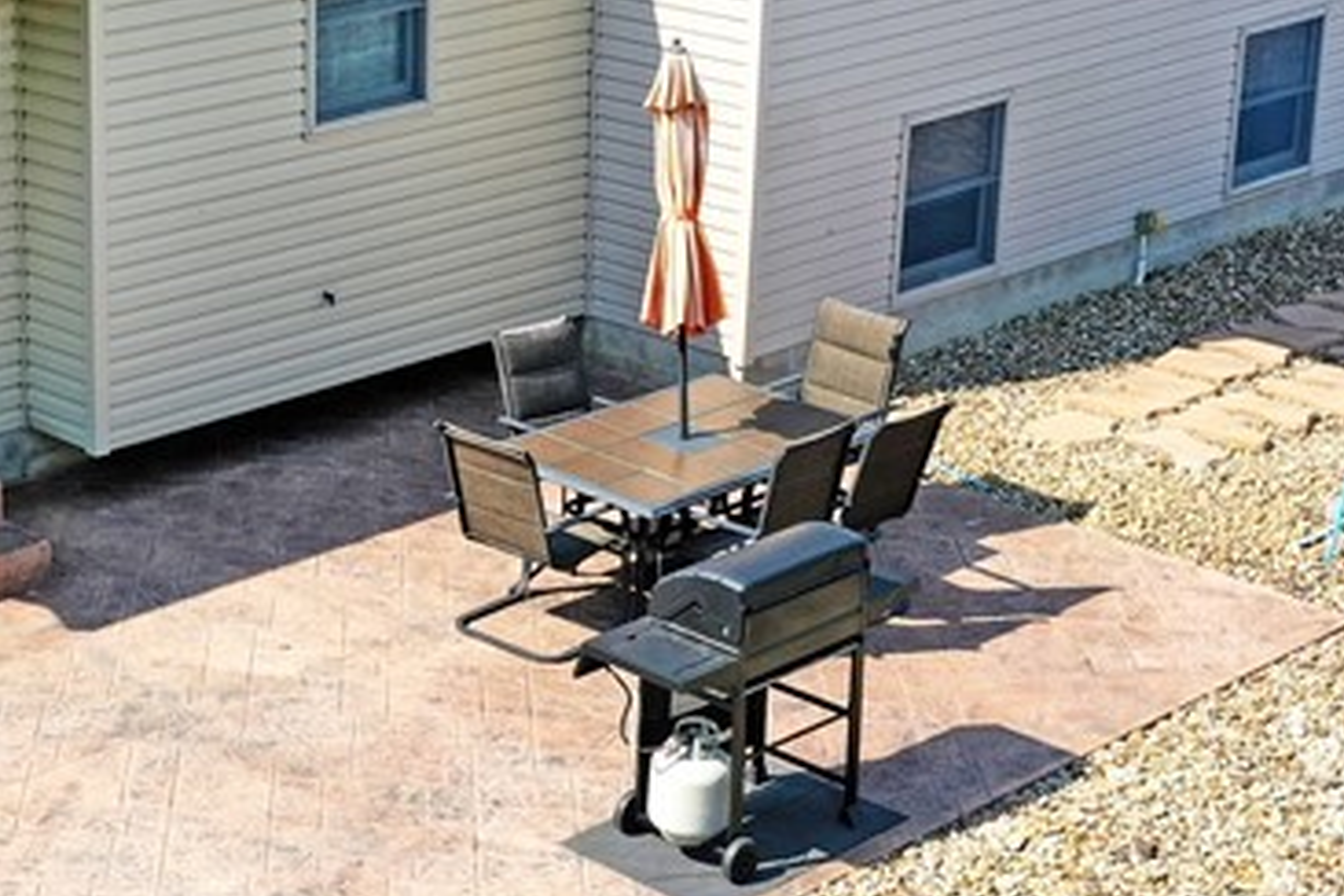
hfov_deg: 23.7
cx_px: 106
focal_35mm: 83
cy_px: 209
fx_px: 3098
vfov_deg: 16.4
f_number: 5.6
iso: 100
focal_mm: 10.26
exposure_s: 1/400
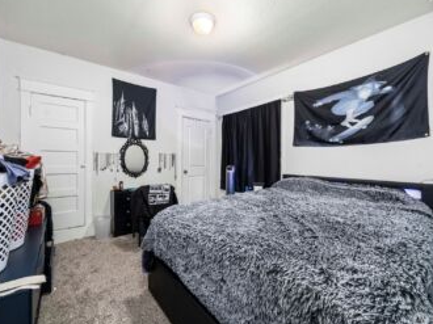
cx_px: 226
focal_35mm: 14
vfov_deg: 85.6
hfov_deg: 102.0
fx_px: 175
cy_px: 157
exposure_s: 1/60
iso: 1000
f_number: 7.1
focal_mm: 12
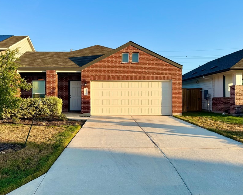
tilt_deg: +1.6
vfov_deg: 48.5
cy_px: 93
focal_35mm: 30
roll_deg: -0.1
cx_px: 98
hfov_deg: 58.3
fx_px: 216
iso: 80
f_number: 1.78
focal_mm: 6.76
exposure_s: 1/2000
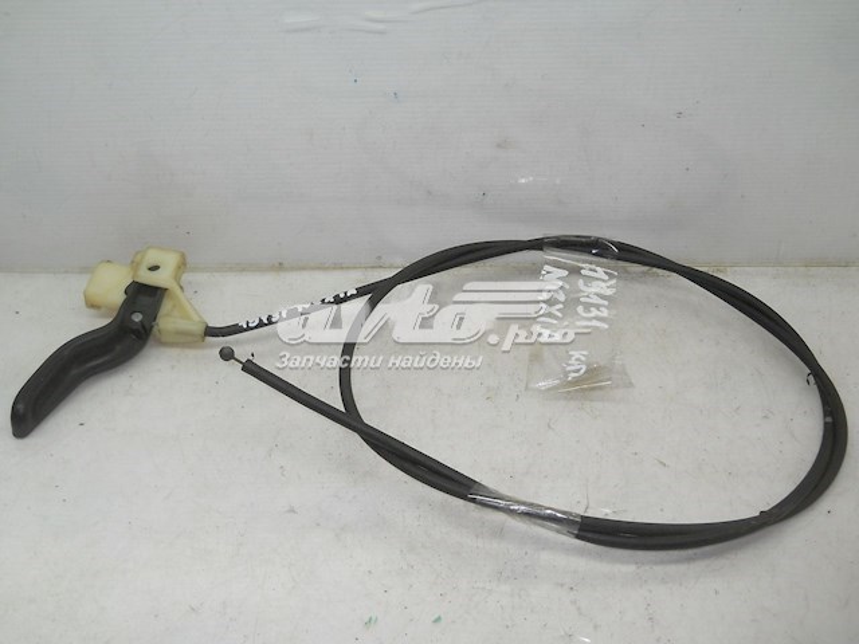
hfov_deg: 45.8
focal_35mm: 41
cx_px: 430
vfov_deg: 35.1
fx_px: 1017
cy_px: 322
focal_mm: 6.72
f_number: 3.1
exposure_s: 1/50
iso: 80
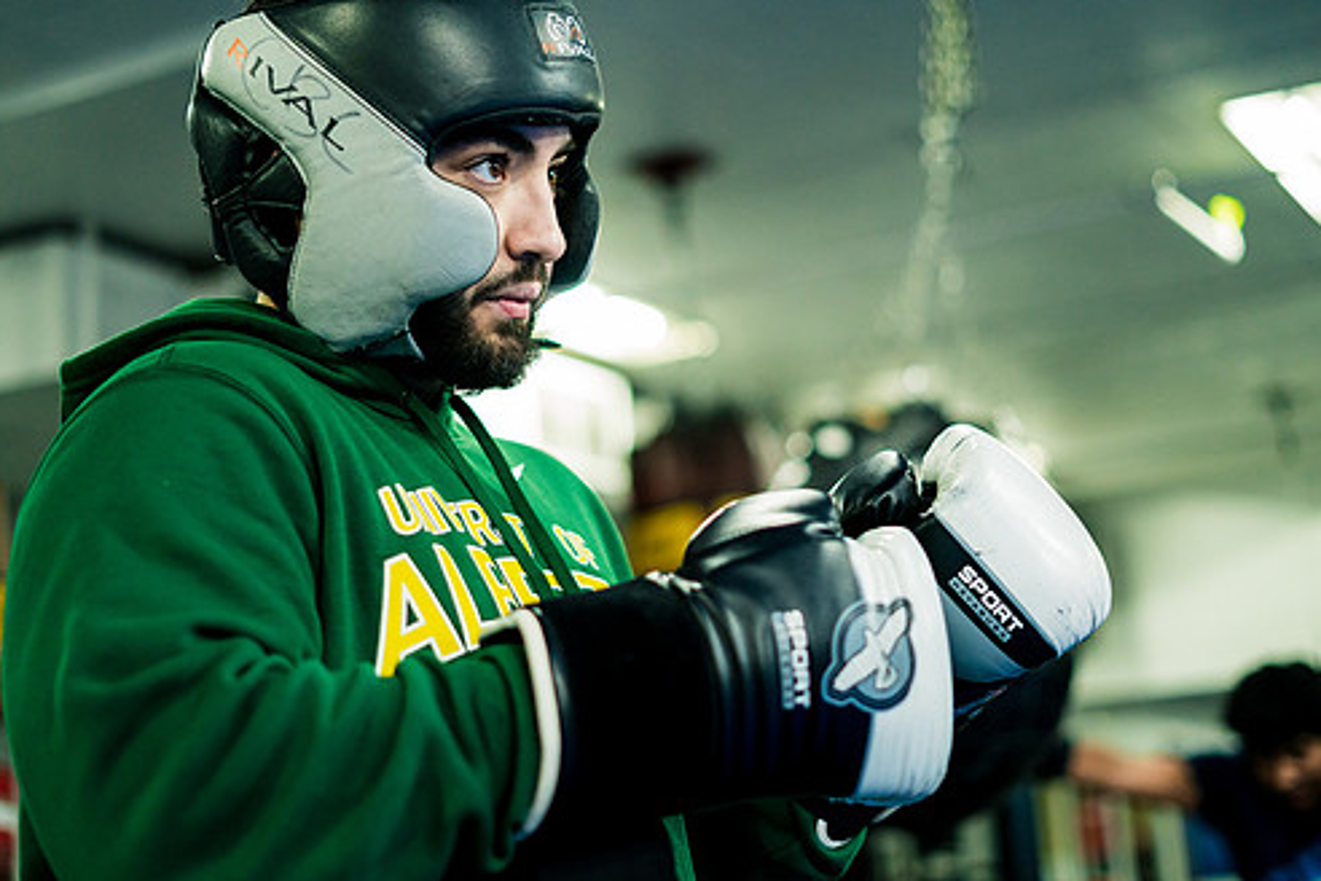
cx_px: 725
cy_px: 436
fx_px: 2165
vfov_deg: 23.0
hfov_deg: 33.9
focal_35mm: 59
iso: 2000
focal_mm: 50
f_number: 1.8
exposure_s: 1/400
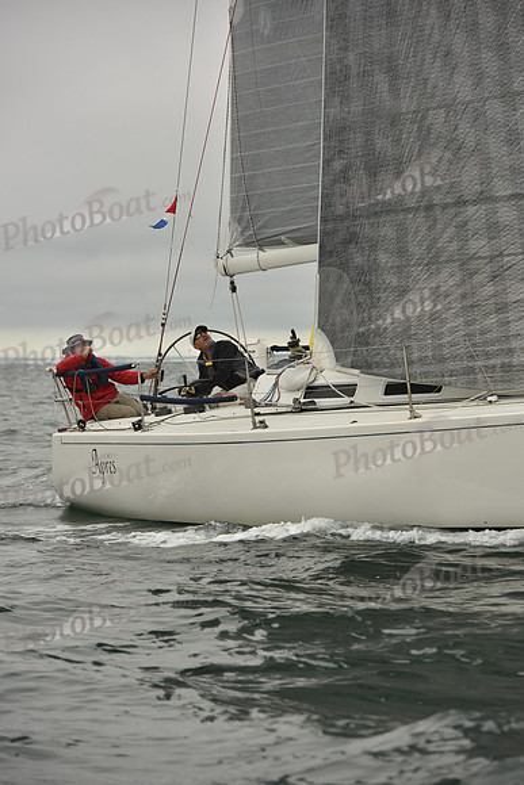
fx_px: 3818
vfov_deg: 11.7
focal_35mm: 175
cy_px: 392
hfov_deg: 7.9
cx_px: 262
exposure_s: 1/800
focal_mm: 175
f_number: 7.1
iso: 320
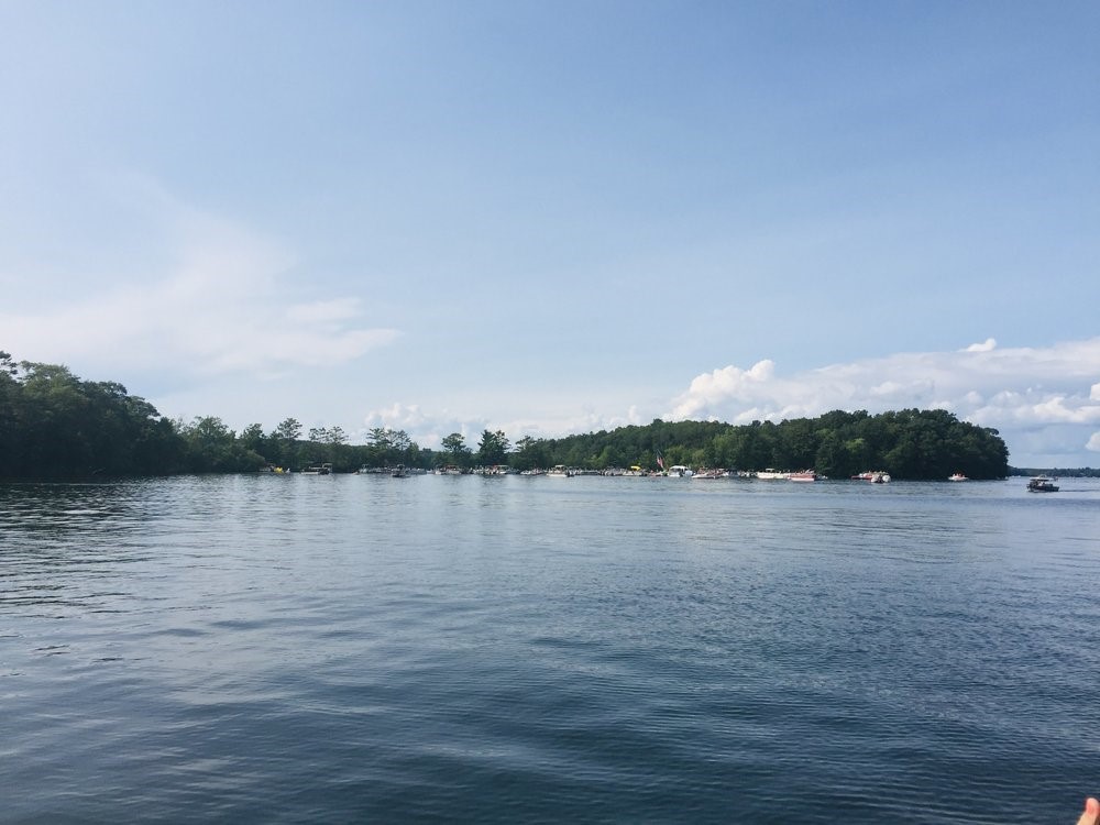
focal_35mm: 29
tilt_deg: +4.0
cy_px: 412
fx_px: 922
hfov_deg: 61.7
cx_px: 550
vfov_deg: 48.2
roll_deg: -1.0
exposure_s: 1/2825
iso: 32
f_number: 2.2
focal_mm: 4.15
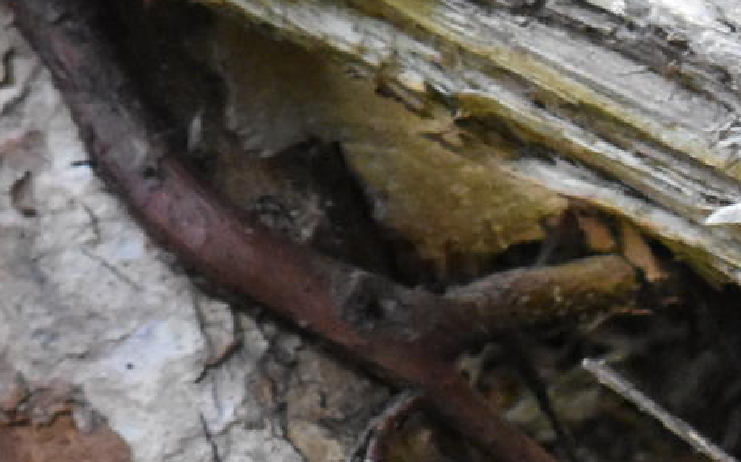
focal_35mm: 539
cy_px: -263
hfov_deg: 3.8
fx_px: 10885
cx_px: -1612
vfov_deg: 2.4
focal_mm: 55
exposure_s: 1/125
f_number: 5.6
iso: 3200
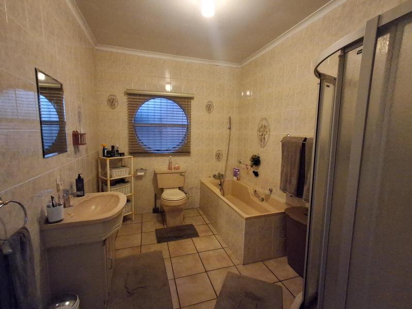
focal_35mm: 16
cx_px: 206
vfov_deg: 78.1
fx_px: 190
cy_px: 154
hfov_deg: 94.5
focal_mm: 1.64
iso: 800
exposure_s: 1/25
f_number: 2.2
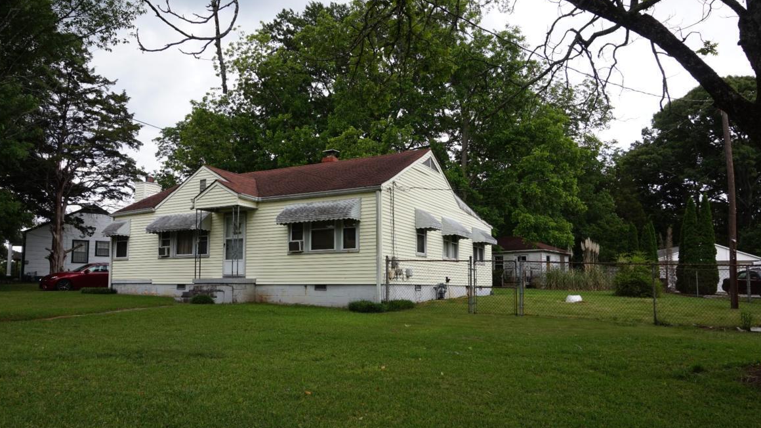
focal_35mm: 26
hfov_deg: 71.9
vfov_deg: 44.2
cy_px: 245
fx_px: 525
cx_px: 373
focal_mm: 16
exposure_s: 1/80
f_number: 8
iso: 100
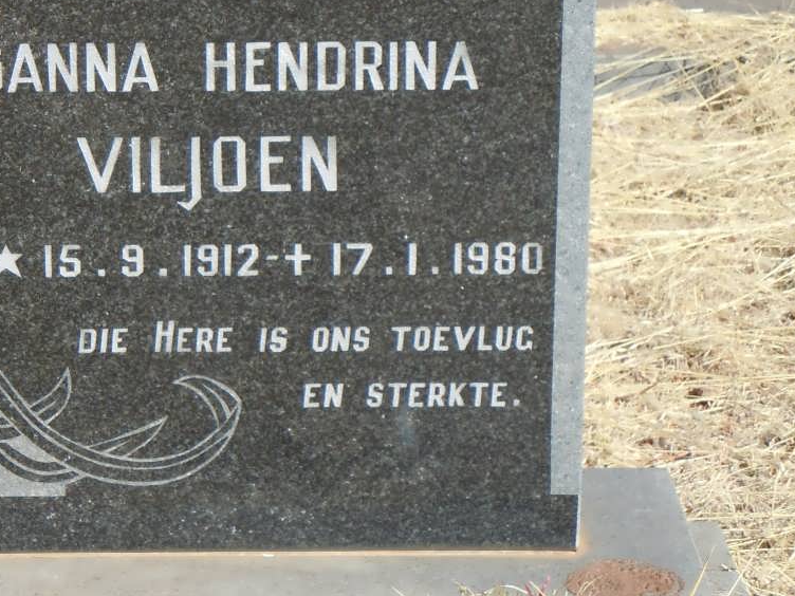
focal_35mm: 185
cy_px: 193
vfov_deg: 8.0
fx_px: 4249
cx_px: 170
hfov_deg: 10.7
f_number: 4.6
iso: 200
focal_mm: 20.9
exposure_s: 1/640
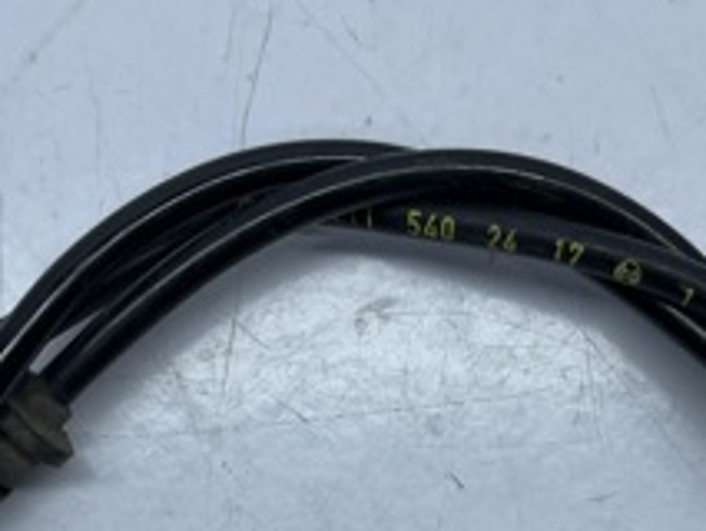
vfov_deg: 18.7
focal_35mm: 75
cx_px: 331
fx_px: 1531
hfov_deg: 26.0
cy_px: 621
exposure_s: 1/572
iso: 32
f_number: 1.6
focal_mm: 5.1
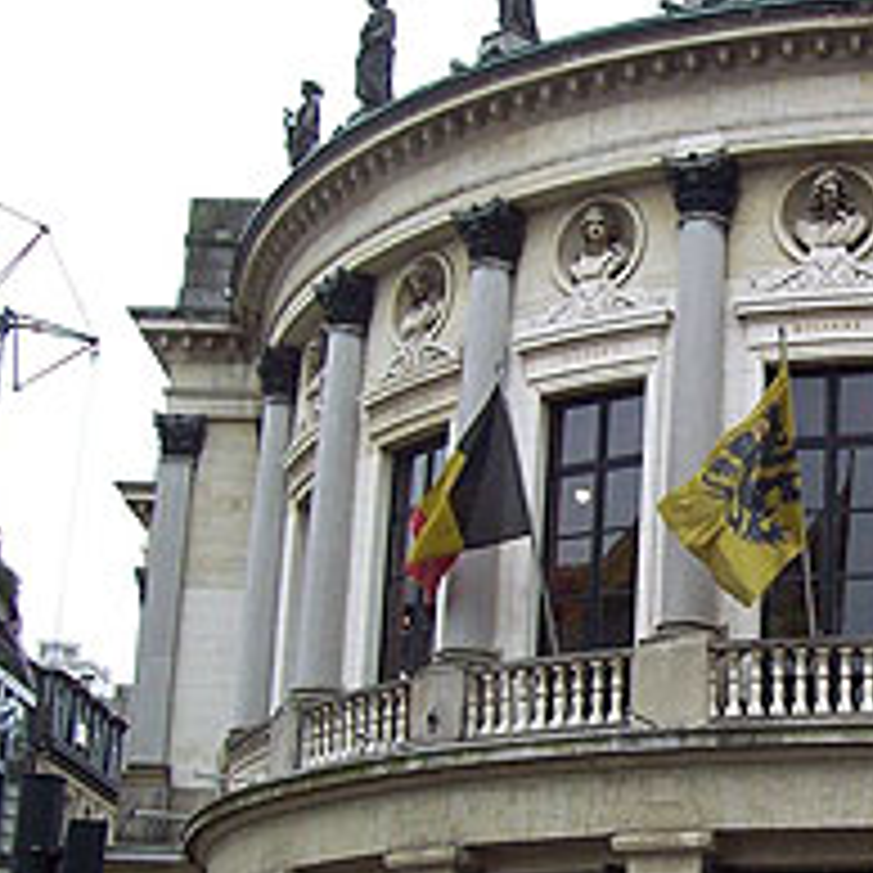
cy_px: 562
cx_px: 900
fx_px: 2111
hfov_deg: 22.4
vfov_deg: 23.3
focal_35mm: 74
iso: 80
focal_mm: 6
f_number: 2.7
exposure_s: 1/298
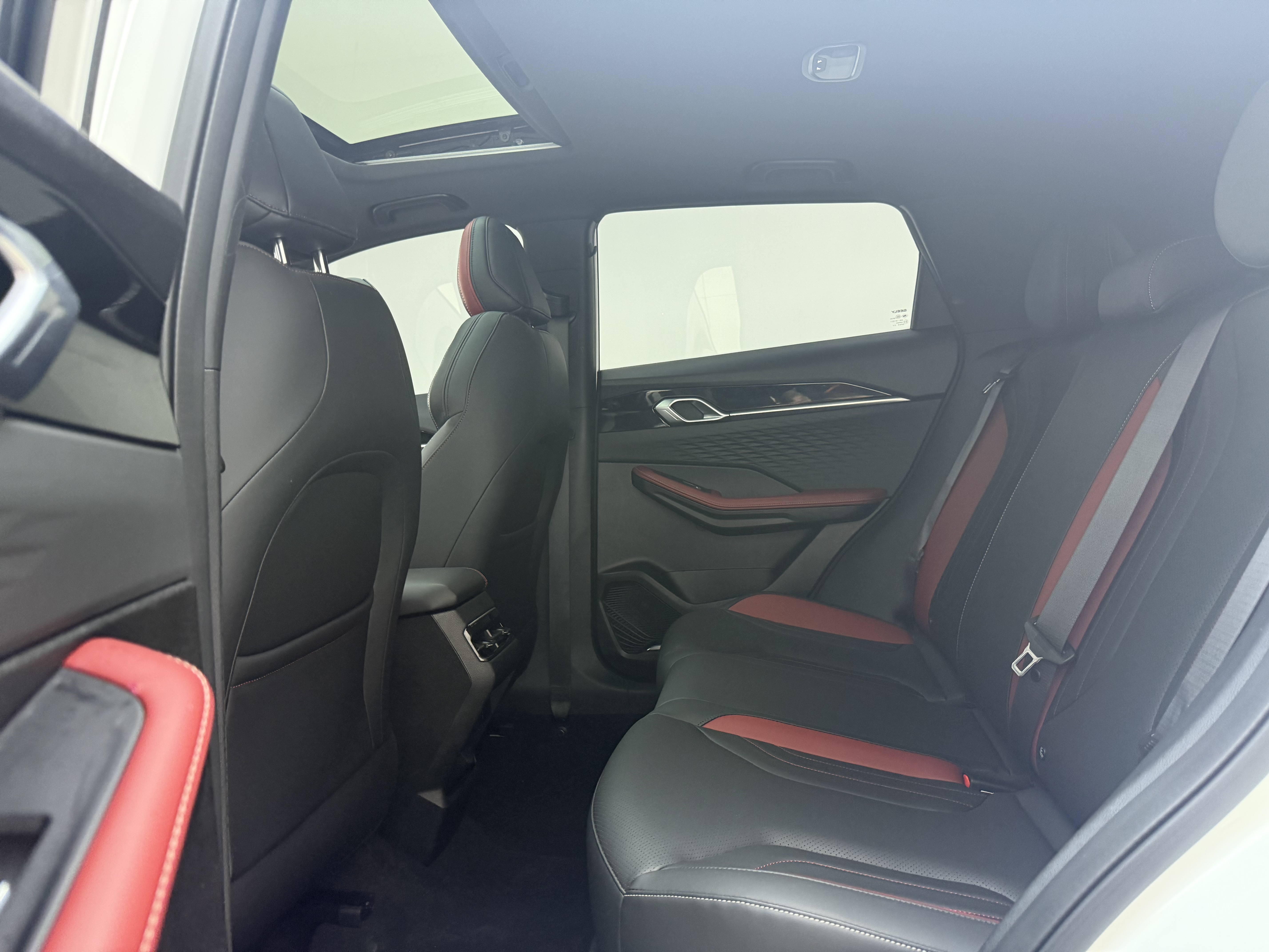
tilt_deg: -2.9
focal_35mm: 24
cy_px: 476
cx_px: 634
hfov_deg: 71.6
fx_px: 880
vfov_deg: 56.8
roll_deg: +1.7
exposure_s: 1/50
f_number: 1.78
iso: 400
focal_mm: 6.76
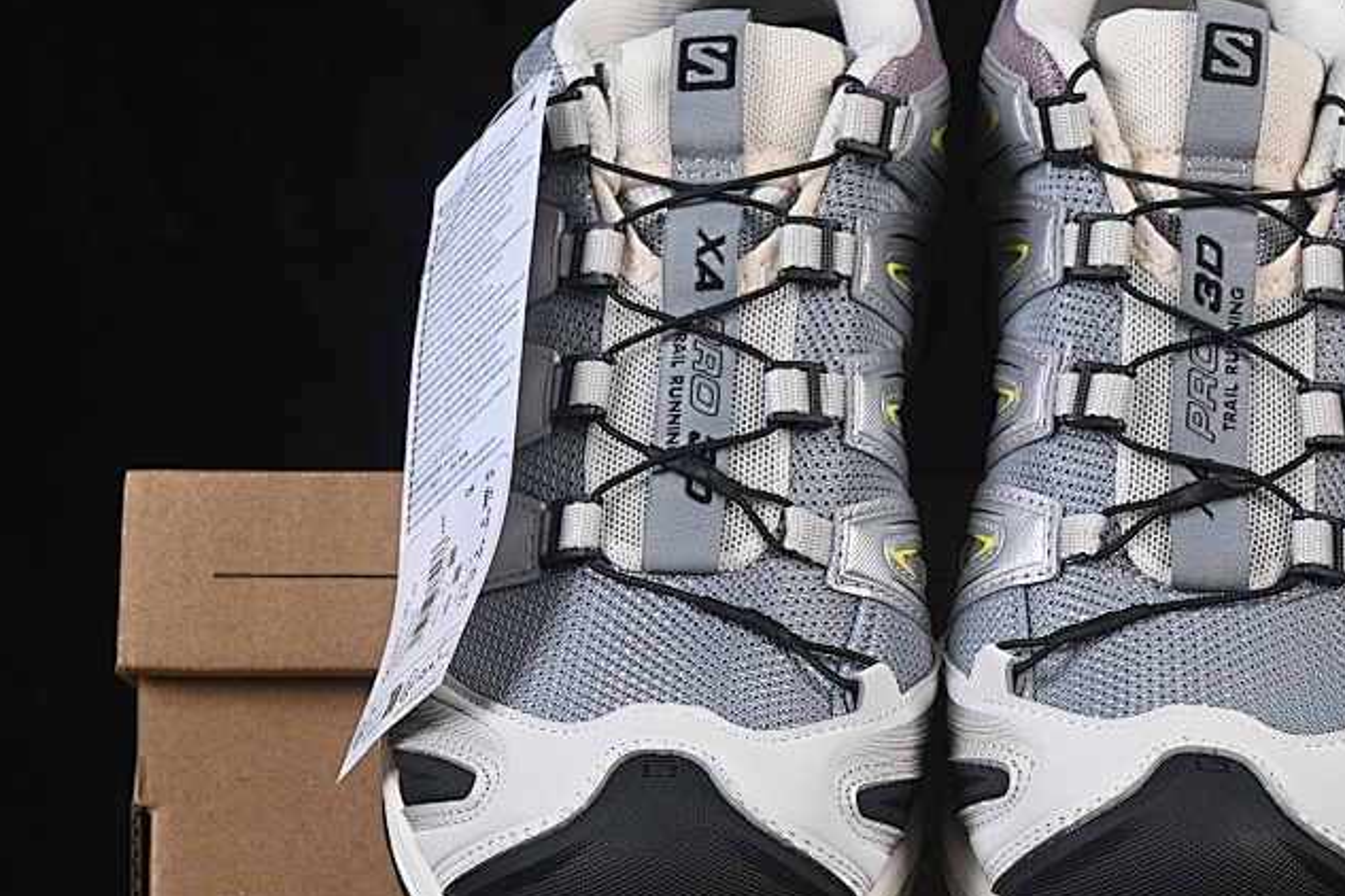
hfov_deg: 16.0
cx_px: 922
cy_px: 552
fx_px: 4782
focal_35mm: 128
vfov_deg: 10.7
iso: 160
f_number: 8
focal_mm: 50
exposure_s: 1/80
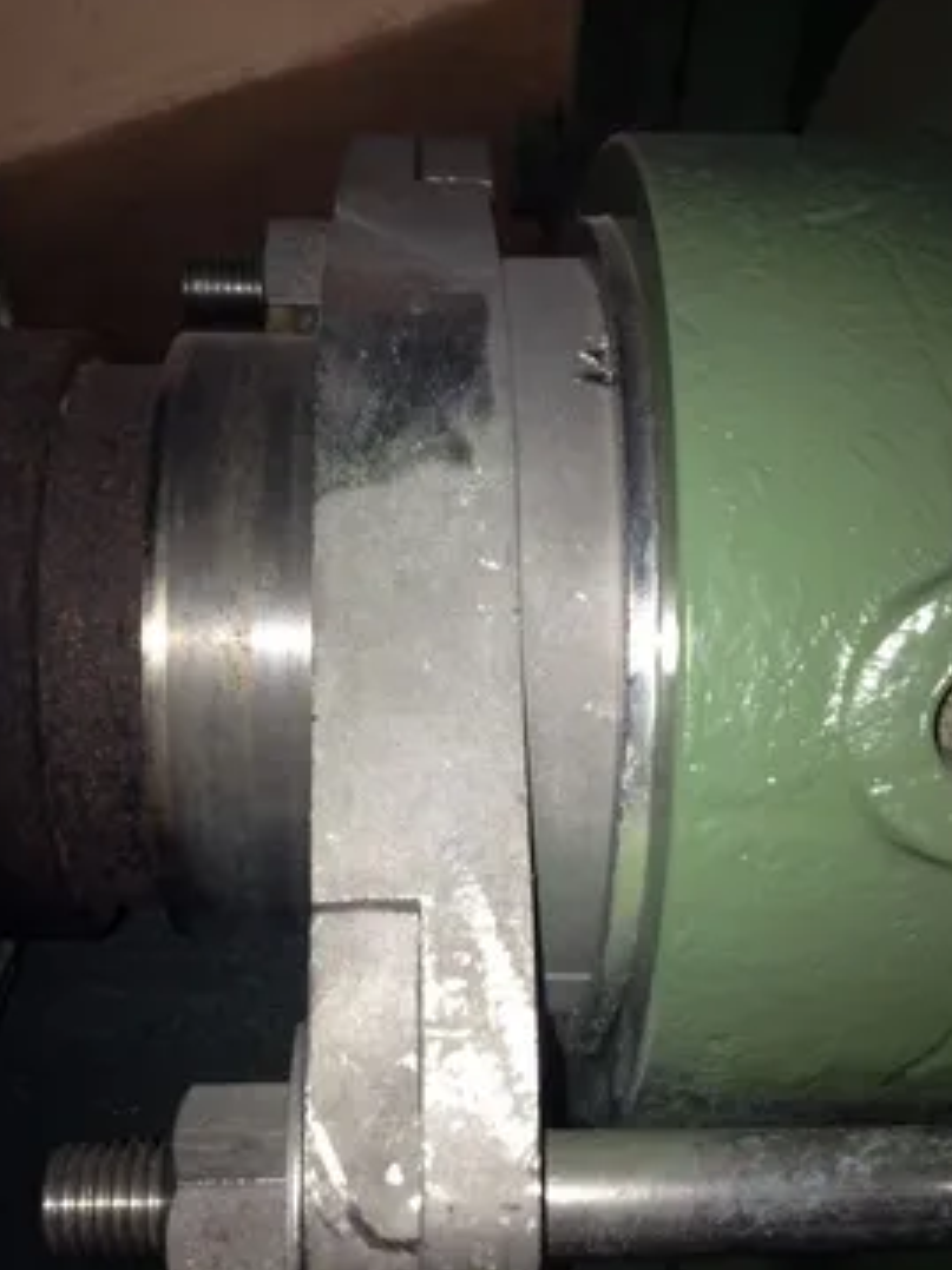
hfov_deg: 36.8
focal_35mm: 39
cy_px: 690
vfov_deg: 47.8
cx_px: 460
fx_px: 1431
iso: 50
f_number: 2.4
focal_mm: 4.28
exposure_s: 1/36
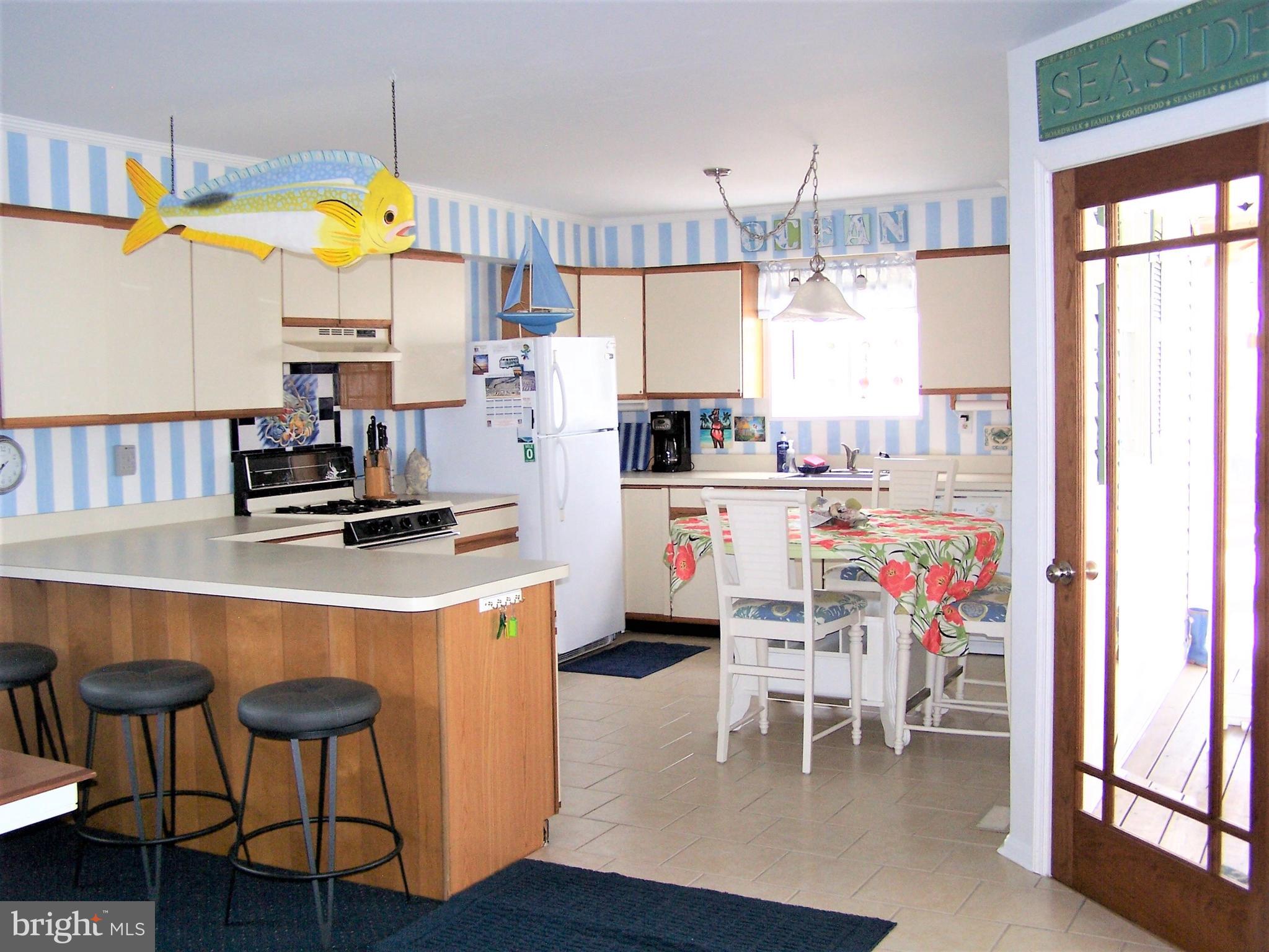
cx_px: 634
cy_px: 476
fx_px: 1393
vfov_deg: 37.7
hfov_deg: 49.0
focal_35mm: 38
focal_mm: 6.3
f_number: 2.8
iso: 140
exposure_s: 1/60
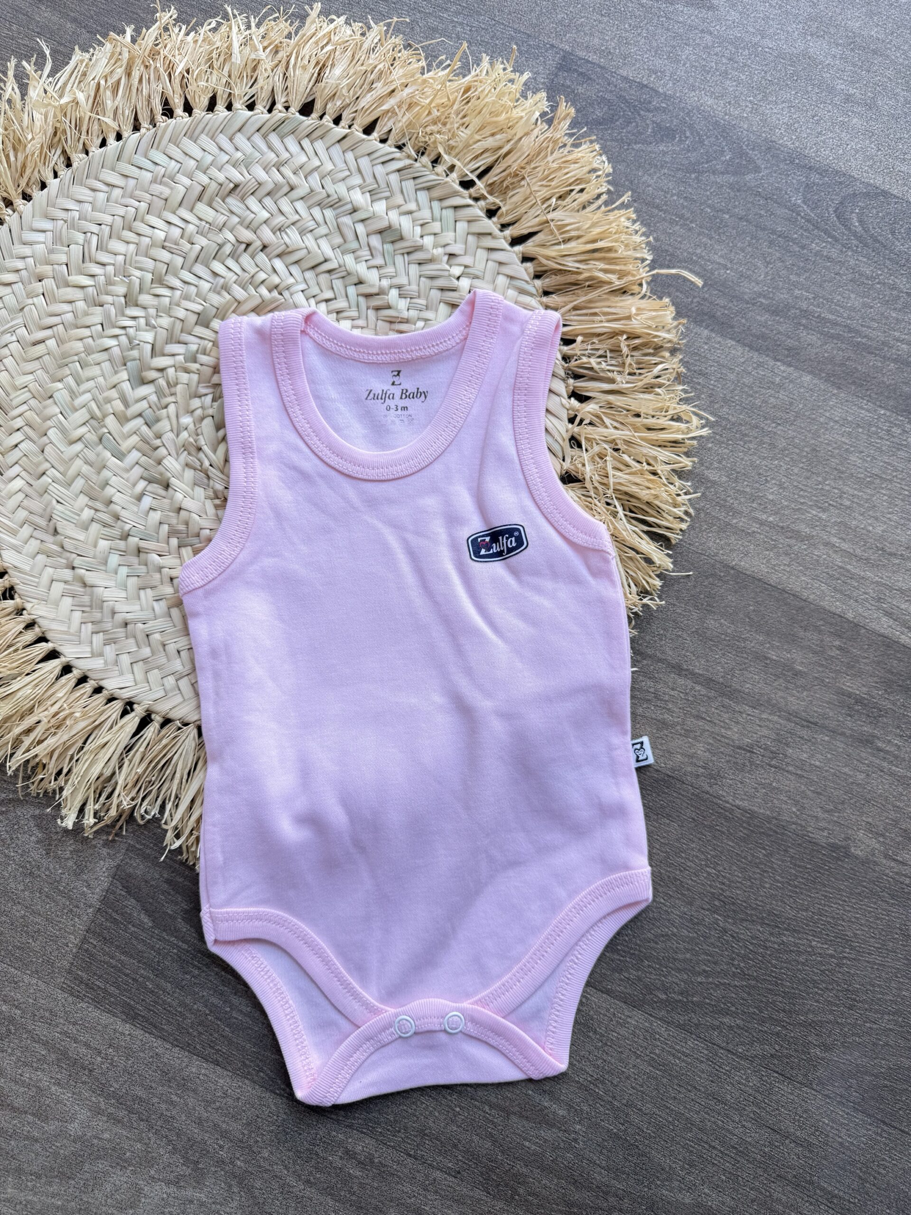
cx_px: 456
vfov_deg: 71.6
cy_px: 608
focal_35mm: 24
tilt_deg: -85.6
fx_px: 842
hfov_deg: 56.8
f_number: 1.78
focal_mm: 6.76
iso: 64
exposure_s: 1/176
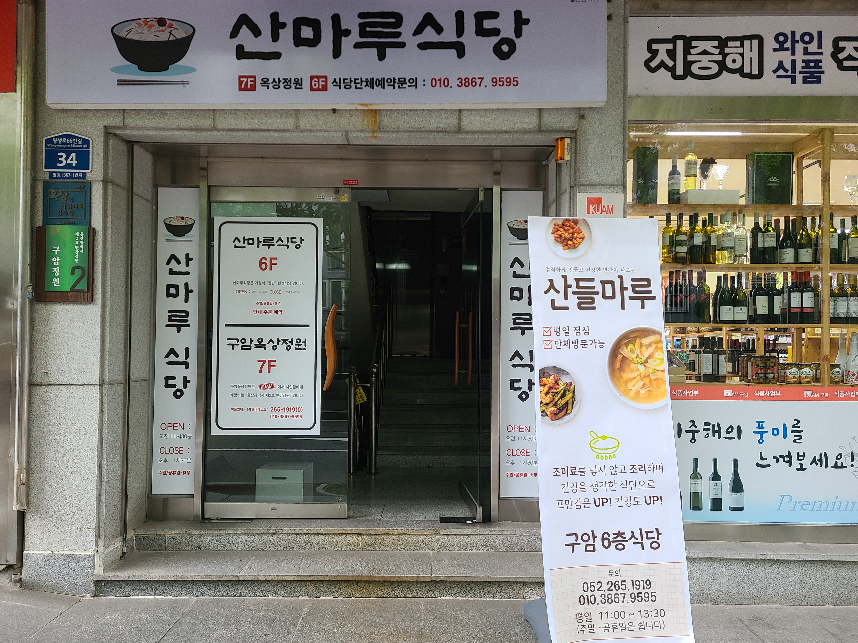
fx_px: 644
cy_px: 322
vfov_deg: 53.1
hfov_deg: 67.3
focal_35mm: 26
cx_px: 429
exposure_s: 1/60
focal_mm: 5.4
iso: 100
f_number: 1.8
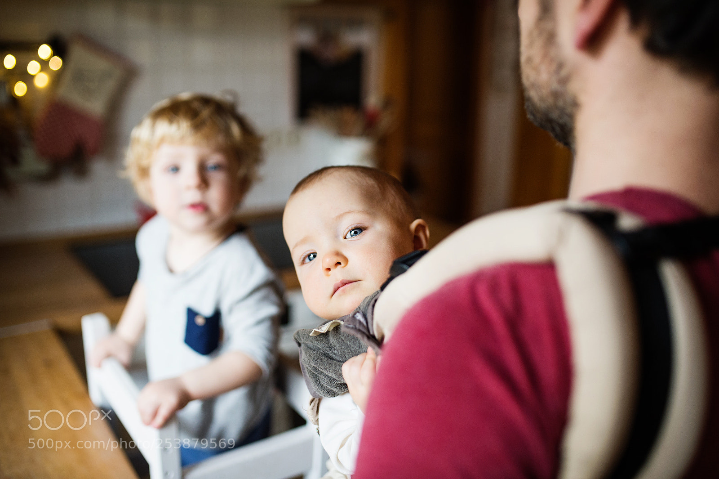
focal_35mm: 35
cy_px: 240
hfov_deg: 54.5
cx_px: 360
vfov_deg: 37.8
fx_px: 699
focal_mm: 35
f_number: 2
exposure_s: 1/500
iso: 1000
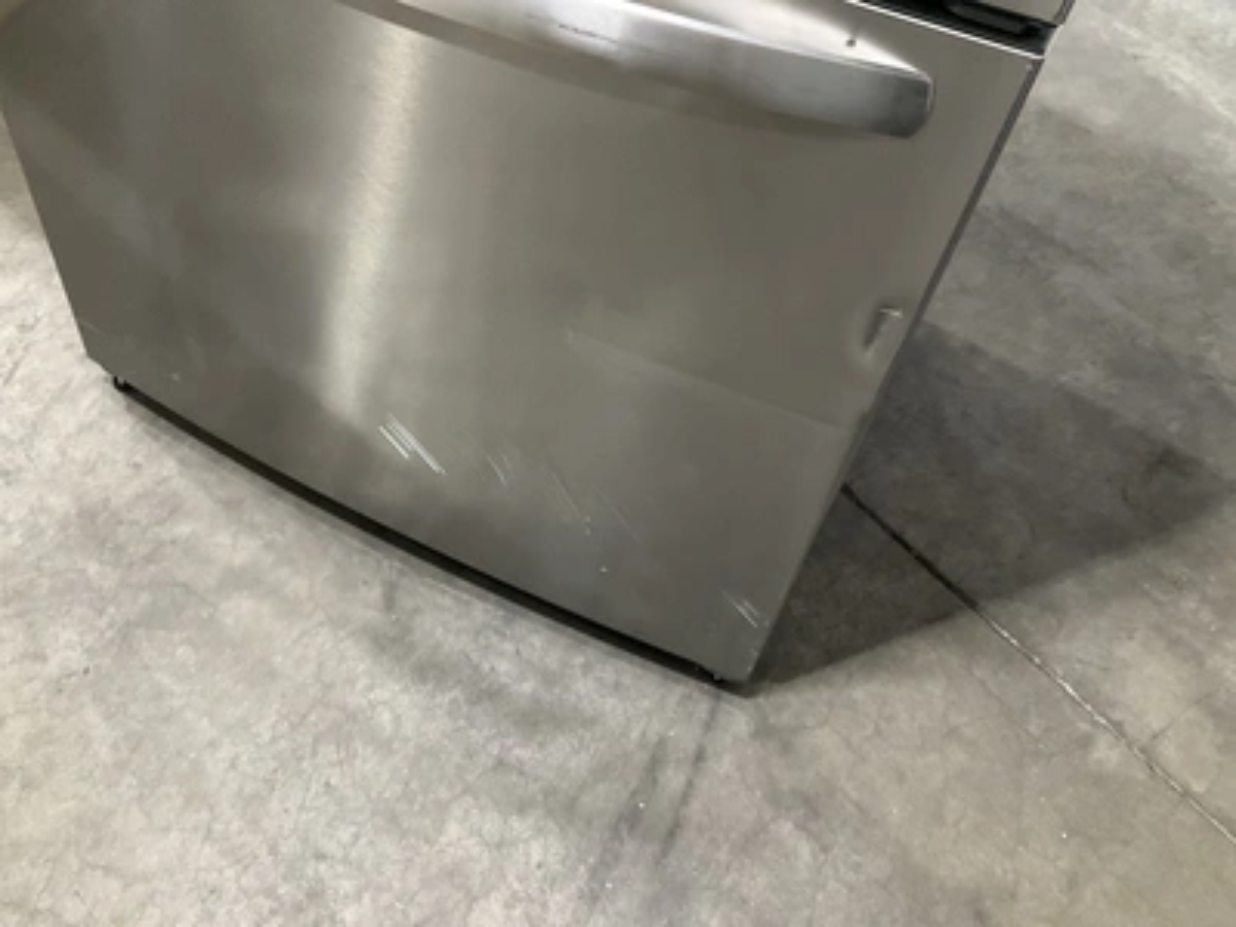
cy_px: 464
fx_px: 1035
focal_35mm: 29
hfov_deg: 61.7
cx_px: 618
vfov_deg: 48.2
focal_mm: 3
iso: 400
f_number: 1.8
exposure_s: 1/30
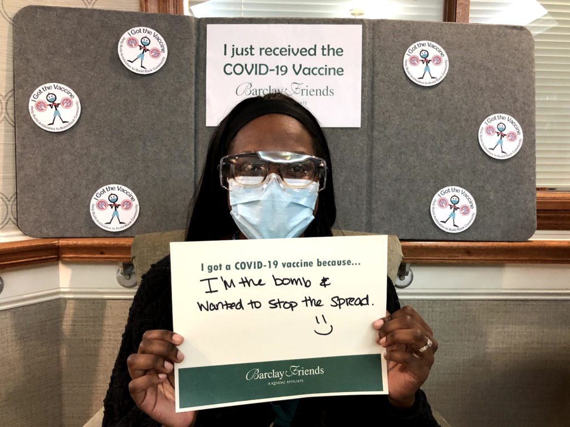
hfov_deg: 63.4
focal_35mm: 28
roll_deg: -0.9
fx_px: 461
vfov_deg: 49.7
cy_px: 214
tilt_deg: -5.1
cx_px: 285
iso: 80
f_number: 1.8
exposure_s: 1/15
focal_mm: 3.99
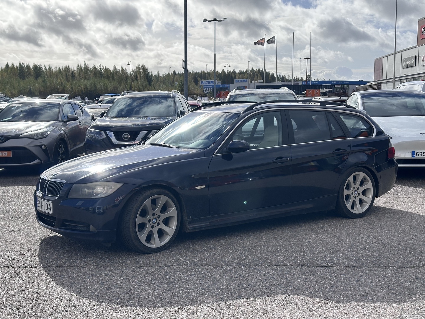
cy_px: 160
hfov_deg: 39.7
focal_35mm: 48
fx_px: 589
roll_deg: -0.1
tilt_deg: -4.1
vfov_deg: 30.3
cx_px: 212
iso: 64
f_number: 1.78
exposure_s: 1/7092
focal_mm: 6.86
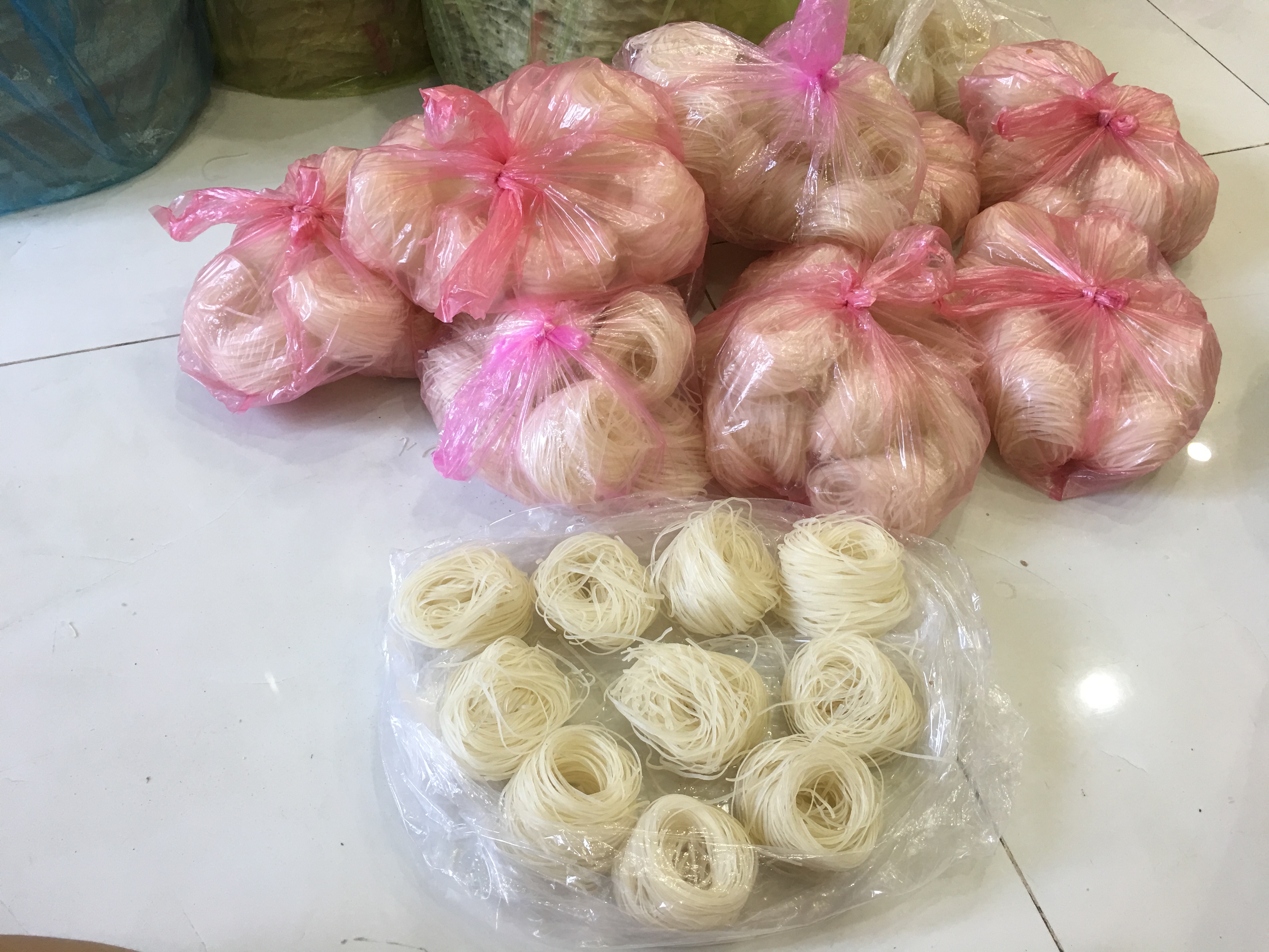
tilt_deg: -50.3
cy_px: 476
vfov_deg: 48.2
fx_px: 1063
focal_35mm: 29
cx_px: 634
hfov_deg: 61.7
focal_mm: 4.15
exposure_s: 1/17
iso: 40
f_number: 2.2
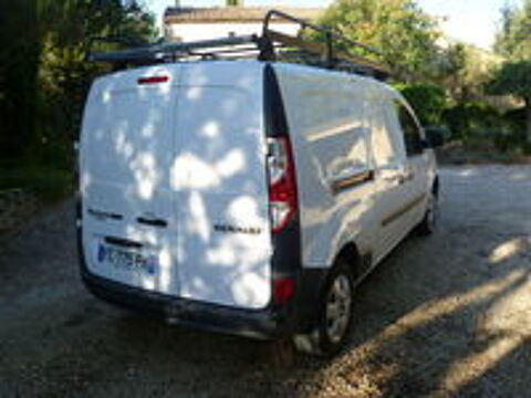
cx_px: 266
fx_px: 460
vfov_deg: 46.8
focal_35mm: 30
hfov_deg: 60.0
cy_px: 199
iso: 80
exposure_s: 1/250
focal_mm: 5.4
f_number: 2.9
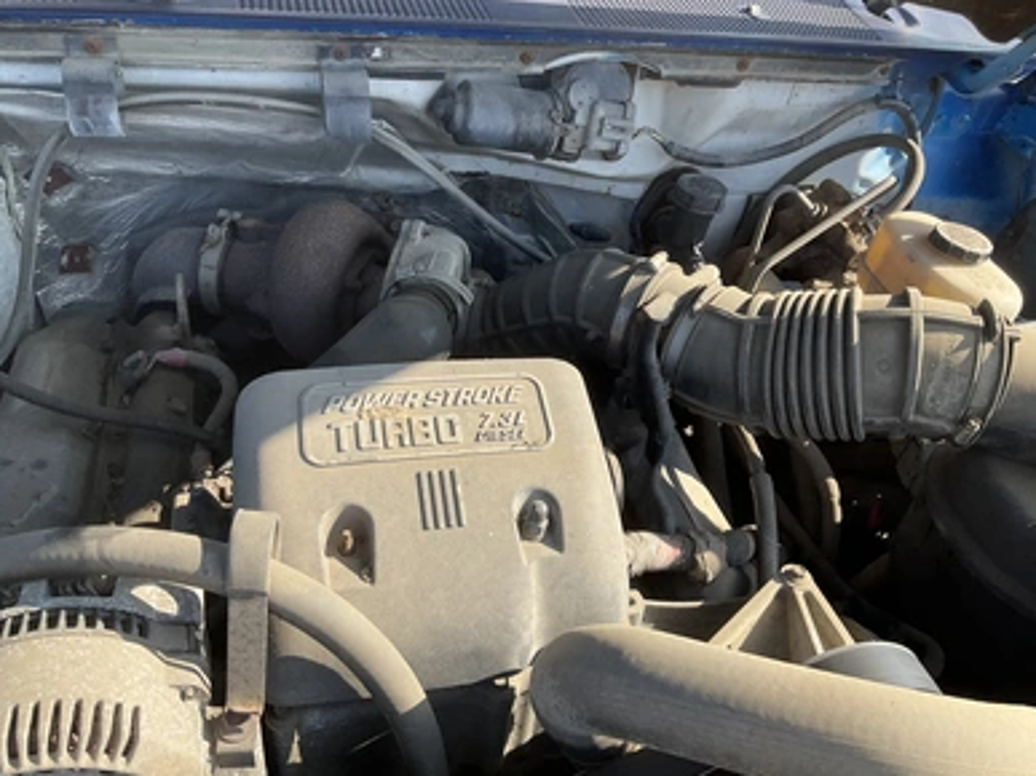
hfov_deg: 60.0
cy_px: 388
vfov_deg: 46.8
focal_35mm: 30
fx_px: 898
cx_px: 522
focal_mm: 3
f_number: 1.8
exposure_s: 1/551
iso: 25
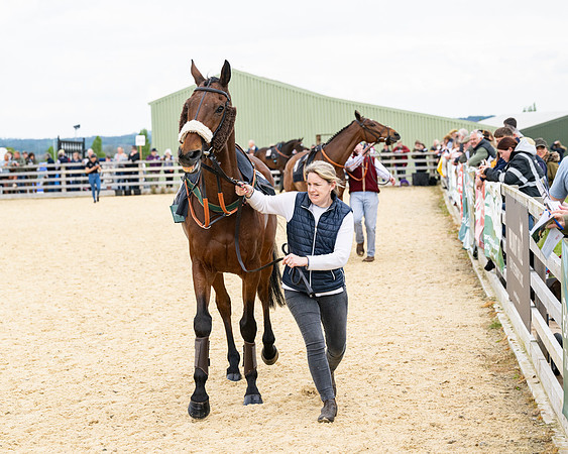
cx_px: 265
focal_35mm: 92
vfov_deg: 16.6
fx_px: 1551
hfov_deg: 20.8
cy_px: 195
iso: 400
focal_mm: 70
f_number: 4
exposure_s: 1/2500
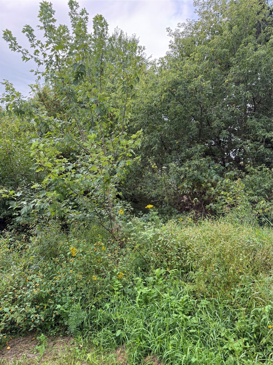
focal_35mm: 24
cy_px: 182
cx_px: 136
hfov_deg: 56.8
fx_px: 252
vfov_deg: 71.6
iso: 100
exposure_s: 1/440
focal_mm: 6.76
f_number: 1.78
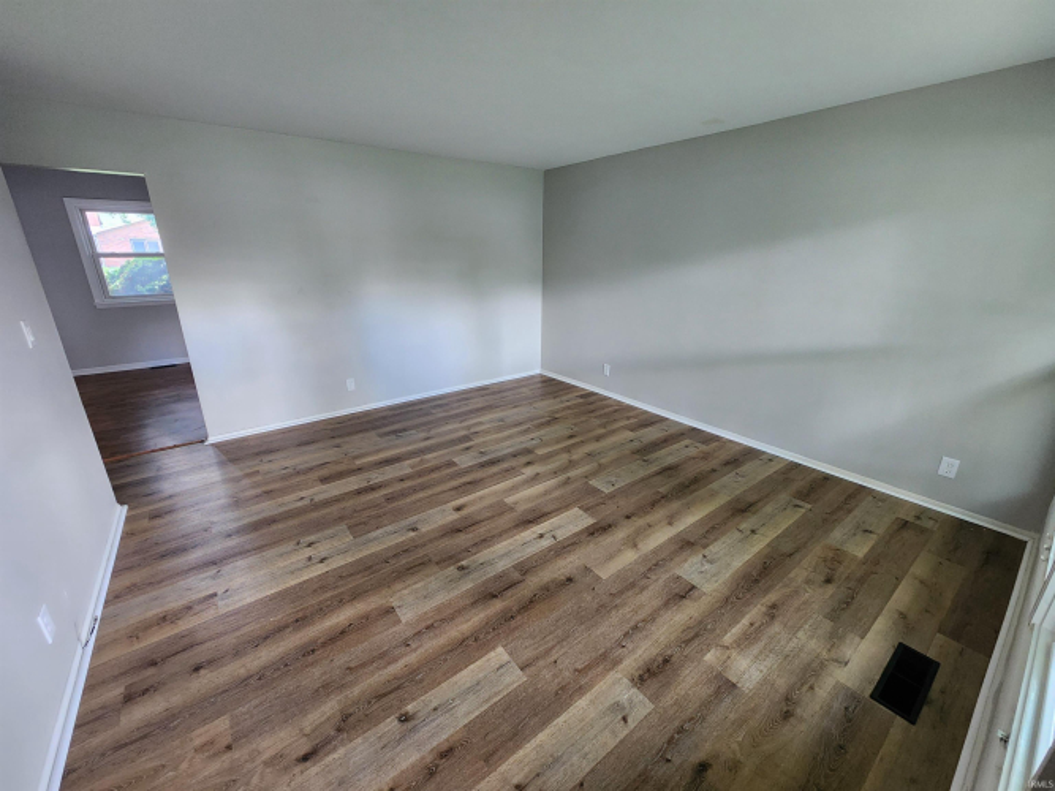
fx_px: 396
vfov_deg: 89.9
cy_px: 396
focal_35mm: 13
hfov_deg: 106.2
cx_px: 528
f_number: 2.2
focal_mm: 2.2
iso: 500
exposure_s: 1/30
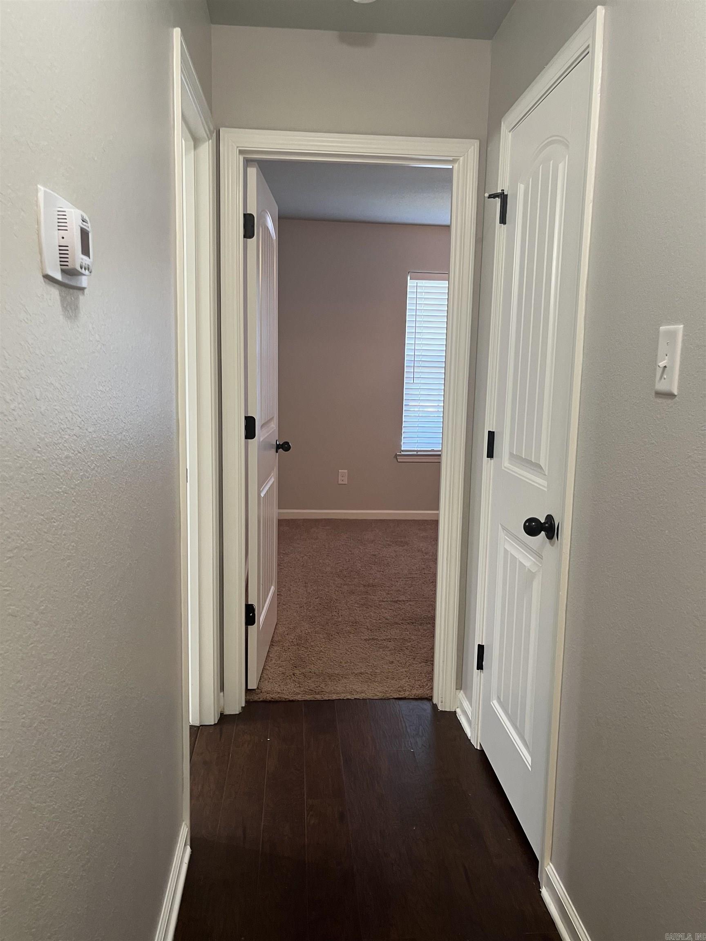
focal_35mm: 26
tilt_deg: -9.6
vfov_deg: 67.3
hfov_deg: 53.1
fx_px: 707
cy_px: 470
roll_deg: -1.5
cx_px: 353
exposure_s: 1/60
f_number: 1.6
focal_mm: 5.1
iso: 160
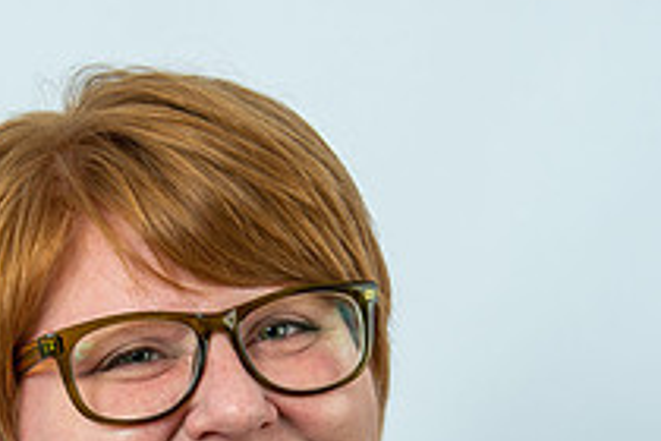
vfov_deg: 10.8
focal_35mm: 124
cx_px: 164
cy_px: 583
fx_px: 2277
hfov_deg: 16.4
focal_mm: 45
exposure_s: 1/250
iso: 125
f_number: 8
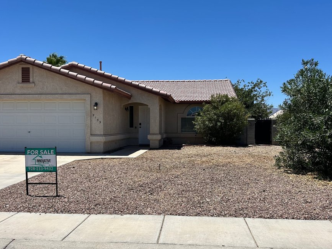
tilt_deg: -1.1
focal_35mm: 36
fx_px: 345
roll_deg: +0.1
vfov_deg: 39.6
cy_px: 141
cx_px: 153
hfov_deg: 51.3
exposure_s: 1/7463
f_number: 1.5
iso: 50
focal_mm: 5.7
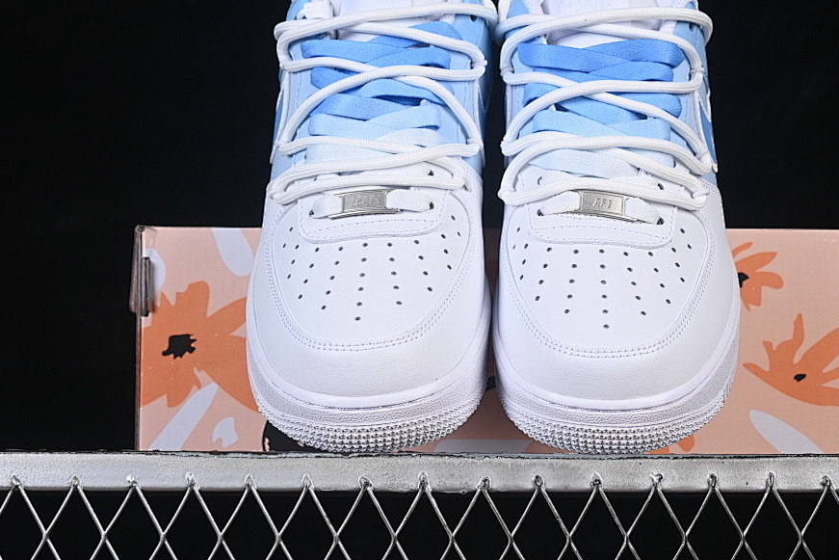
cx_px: 496
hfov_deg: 21.9
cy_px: 237
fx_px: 2168
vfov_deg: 14.7
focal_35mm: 93
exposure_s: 1/80
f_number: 8
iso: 160
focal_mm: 50
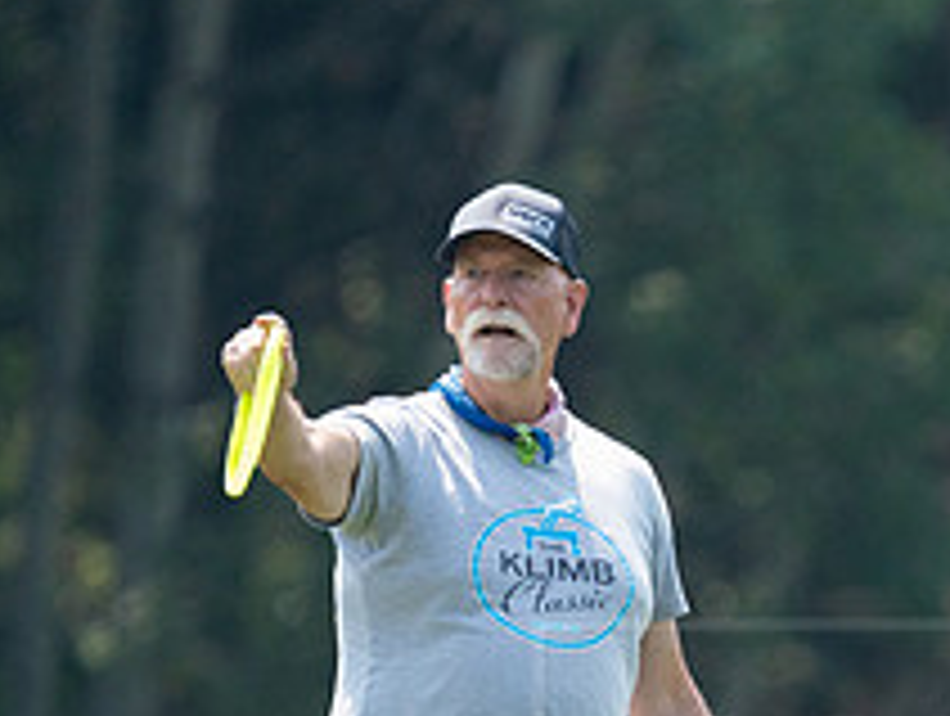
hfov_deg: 1.3
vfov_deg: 0.9
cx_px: 964
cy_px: 844
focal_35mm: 1583
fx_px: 43518
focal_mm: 600
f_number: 6.3
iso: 2500
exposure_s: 1/4000
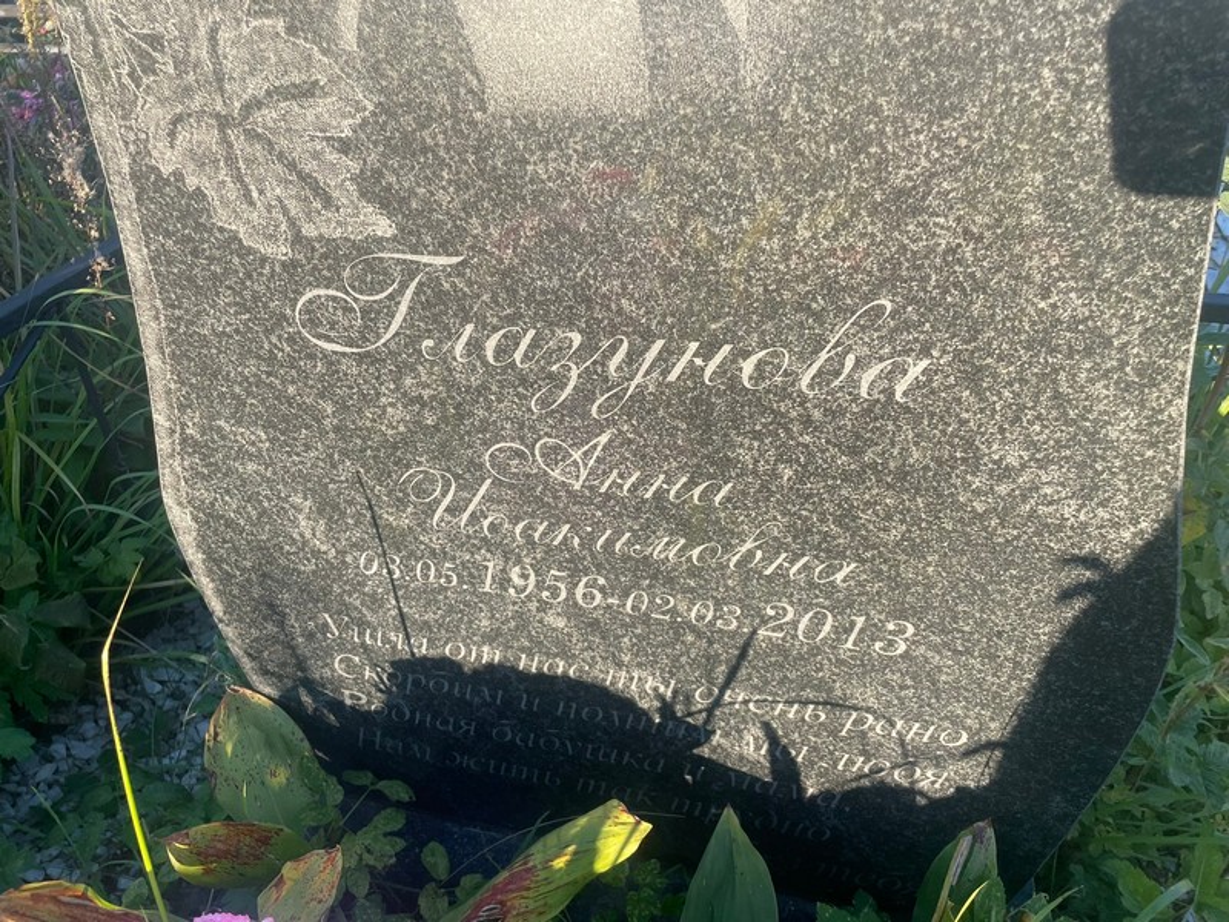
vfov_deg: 53.1
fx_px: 923
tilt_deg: -31.3
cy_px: 461
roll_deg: +1.6
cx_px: 614
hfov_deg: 67.3
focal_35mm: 26
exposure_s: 1/564
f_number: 1.6
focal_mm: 4.2
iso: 32
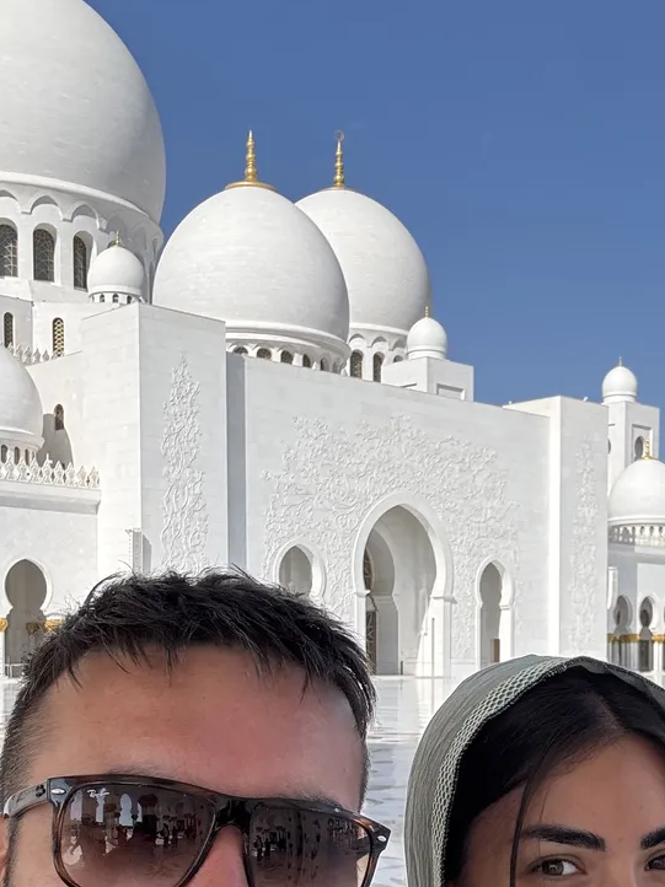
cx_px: 497
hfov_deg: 28.1
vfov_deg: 36.4
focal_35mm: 51
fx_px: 1307
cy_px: 690
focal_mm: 2.69
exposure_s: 1/931
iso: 25
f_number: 1.9
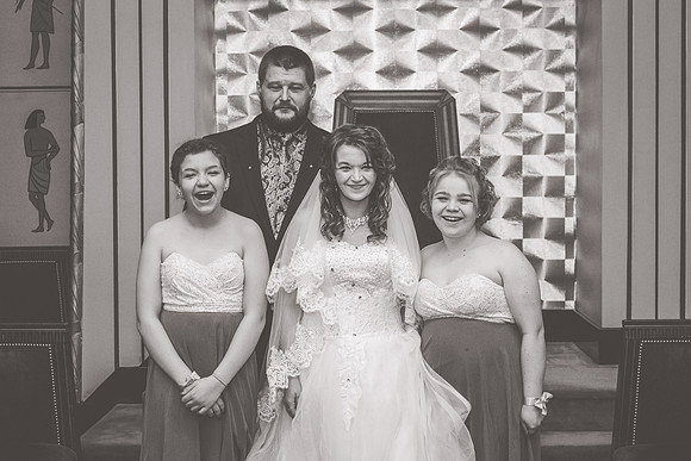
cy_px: 235
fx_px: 1130
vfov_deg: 23.1
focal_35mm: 59
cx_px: 354
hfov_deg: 34.0
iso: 800
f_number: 5
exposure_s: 1/160
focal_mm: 50
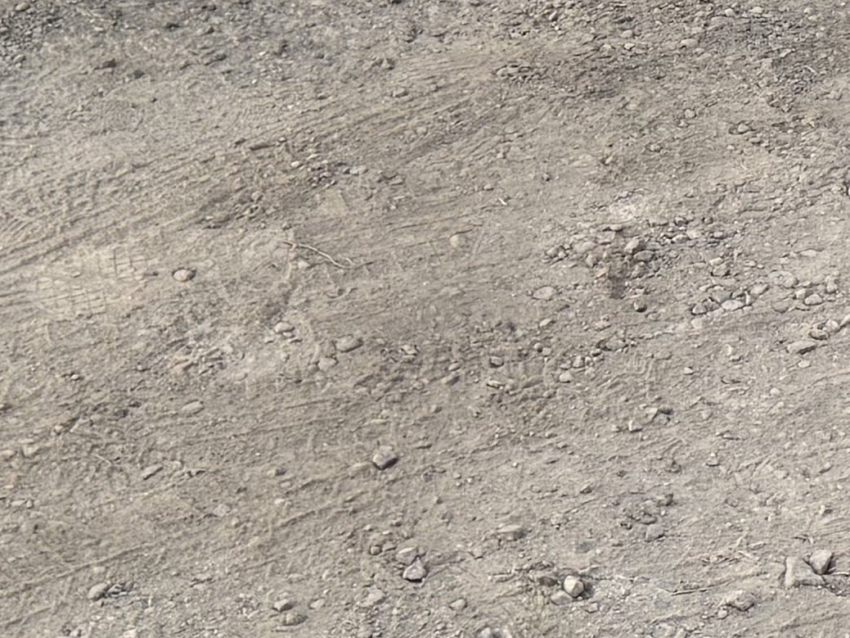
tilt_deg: -12.5
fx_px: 3241
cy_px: -758
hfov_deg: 14.6
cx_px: 889
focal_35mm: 132
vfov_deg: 10.1
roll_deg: +1.2
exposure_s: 1/81
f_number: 1.78
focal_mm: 6.76
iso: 100
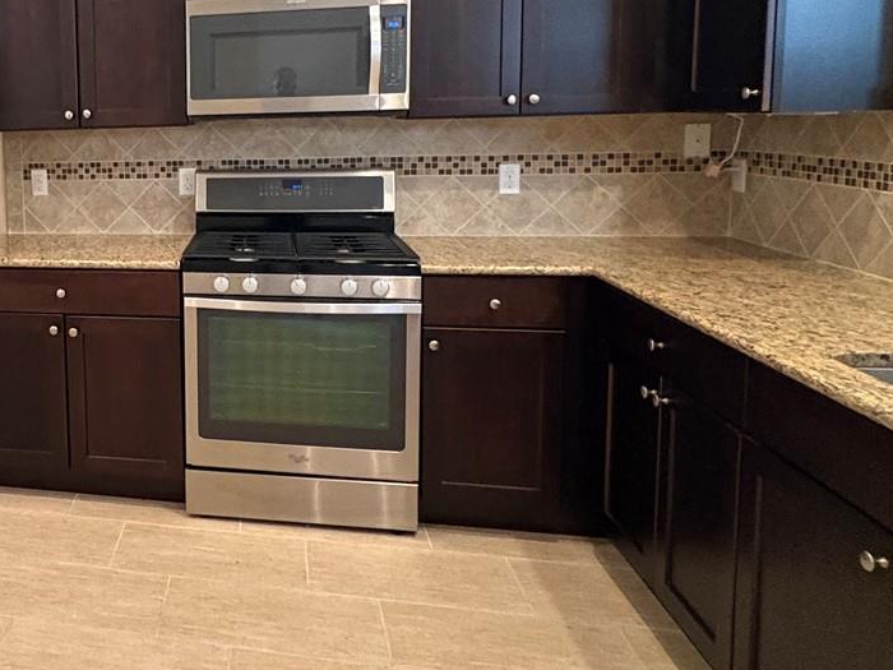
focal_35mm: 32
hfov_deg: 49.4
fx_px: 826
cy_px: 195
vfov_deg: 43.2
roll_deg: +1.8
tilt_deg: -4.5
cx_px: 60
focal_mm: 2.22
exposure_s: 1/60
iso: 800
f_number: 2.2
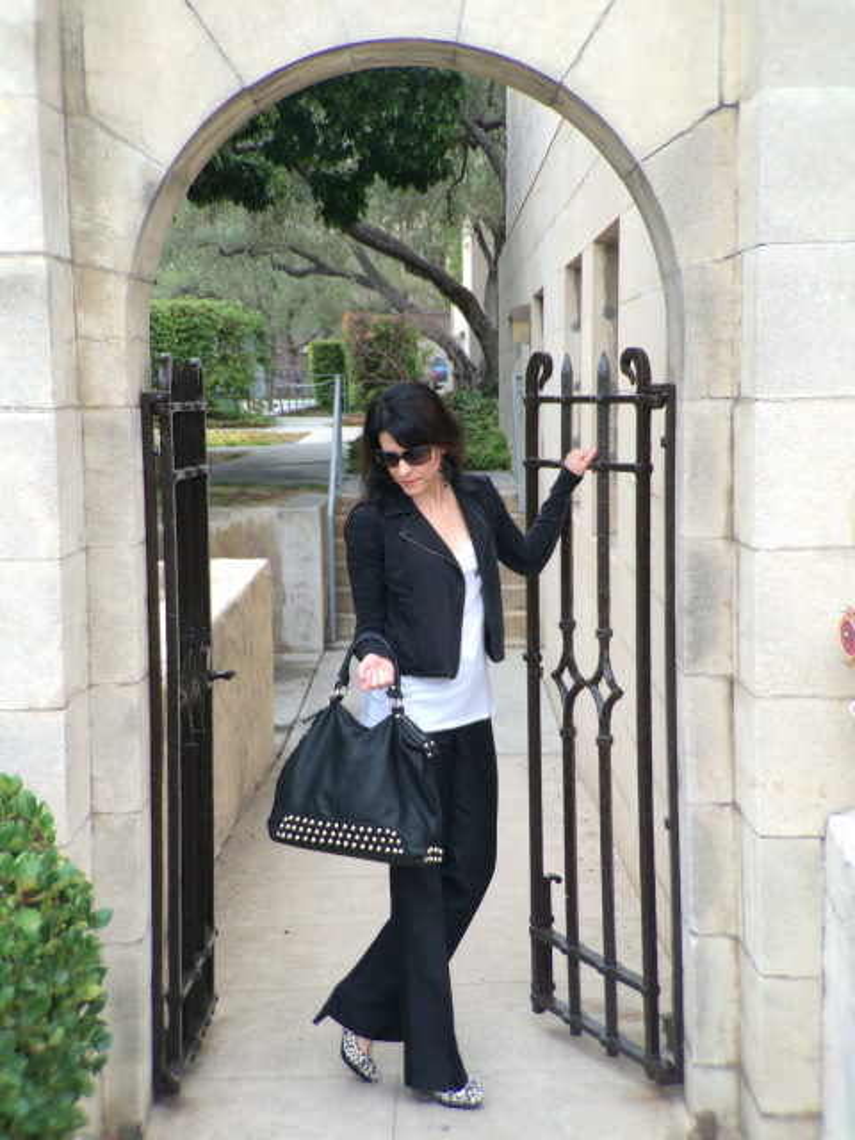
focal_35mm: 29
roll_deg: +1.6
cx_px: 428
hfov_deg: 48.2
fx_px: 955
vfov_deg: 61.7
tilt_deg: -6.1
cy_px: 570
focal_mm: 4.15
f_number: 2.2
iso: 40
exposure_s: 1/60
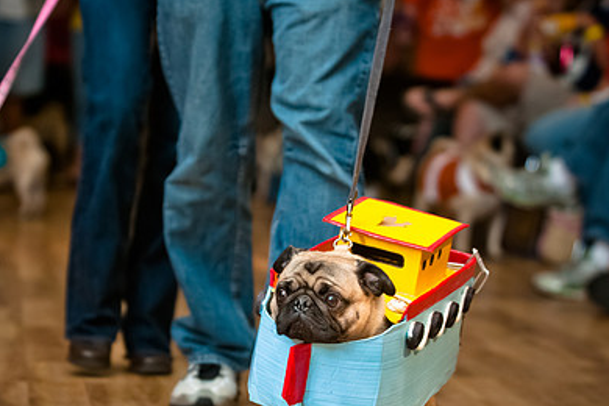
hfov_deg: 11.5
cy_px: 283
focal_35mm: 178
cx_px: 225
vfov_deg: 7.7
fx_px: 3011
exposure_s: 1/200
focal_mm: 80
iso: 200
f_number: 2.8
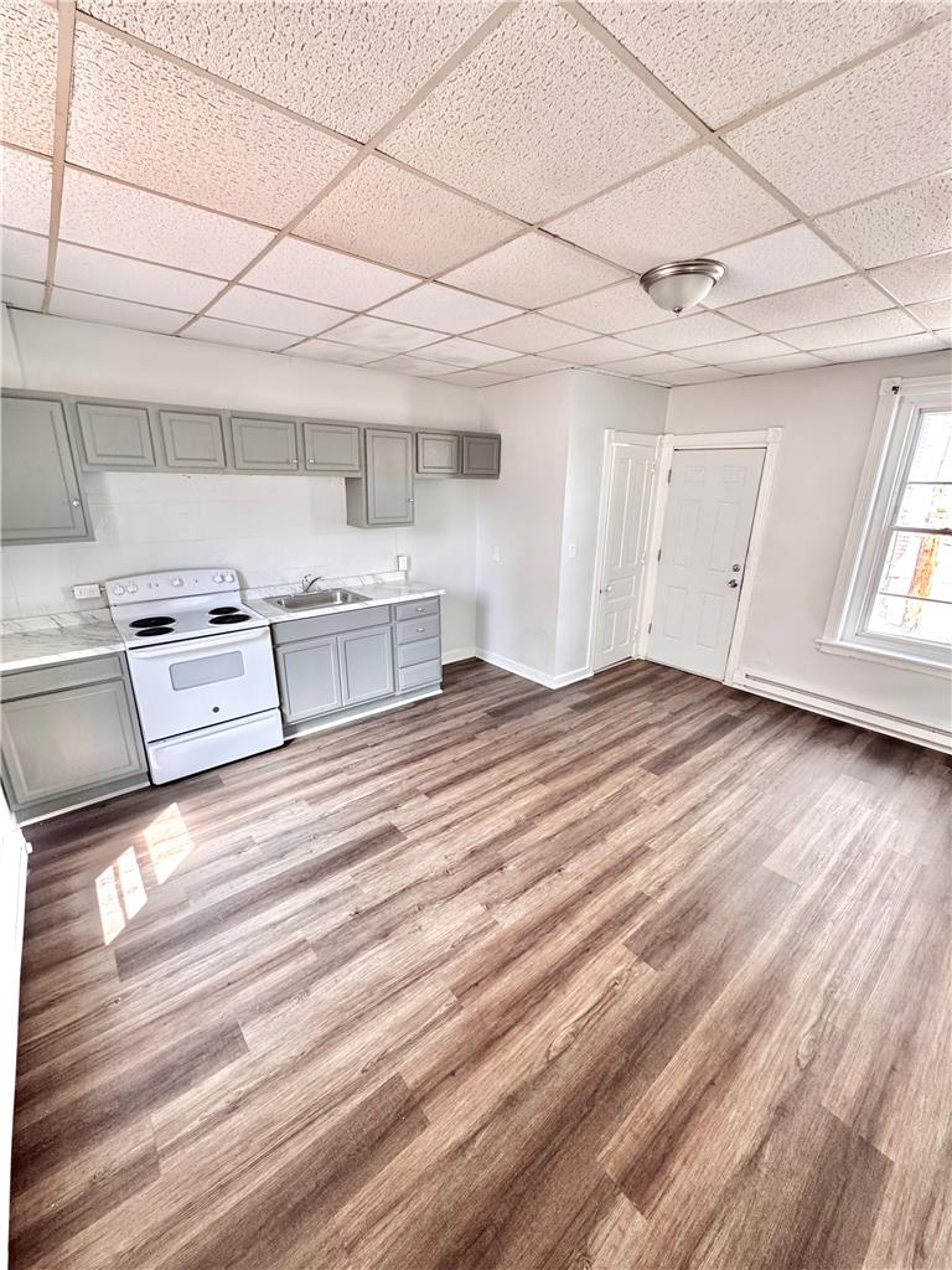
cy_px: 635
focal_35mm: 14
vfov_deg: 102.1
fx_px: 513
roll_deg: -1.2
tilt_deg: -16.5
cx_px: 476
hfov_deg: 85.7
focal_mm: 2.22
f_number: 2.2
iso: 250
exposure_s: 1/99
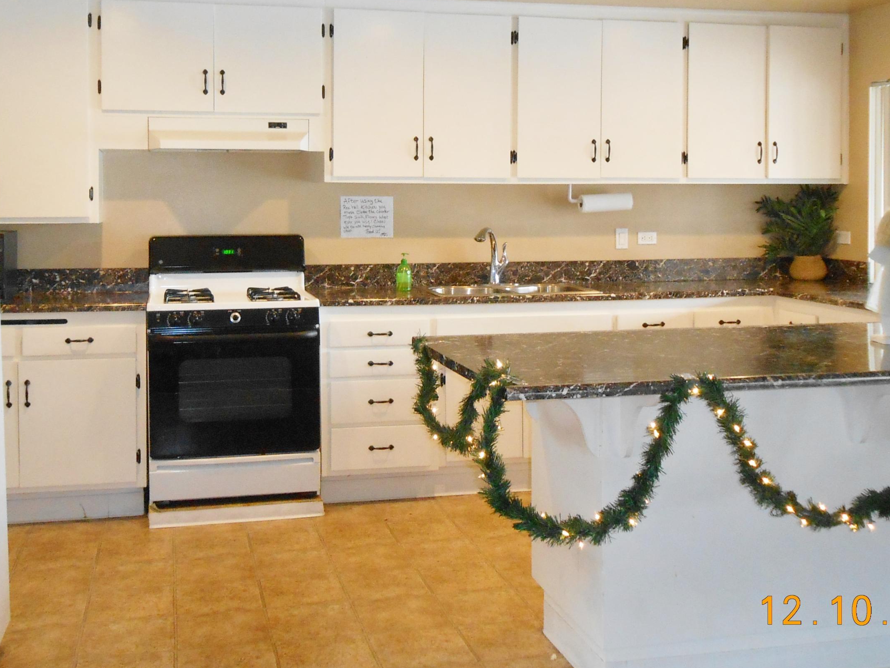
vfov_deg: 34.1
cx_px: 412
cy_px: 230
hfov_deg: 44.8
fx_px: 1080
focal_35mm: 42
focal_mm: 5.3
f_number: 3.8
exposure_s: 1/30
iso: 400
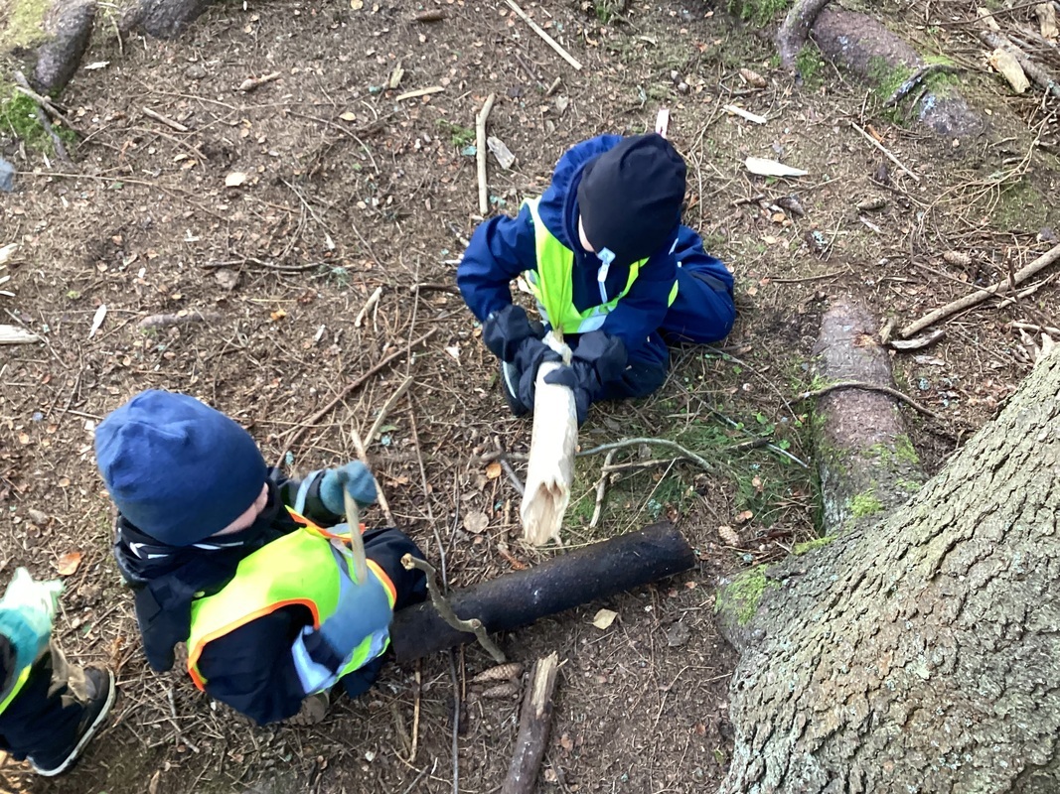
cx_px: 530
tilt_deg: -56.0
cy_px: 397
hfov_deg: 58.4
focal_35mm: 31
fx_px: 949
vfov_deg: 45.4
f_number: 2.4
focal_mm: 3.3
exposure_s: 1/50
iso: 200
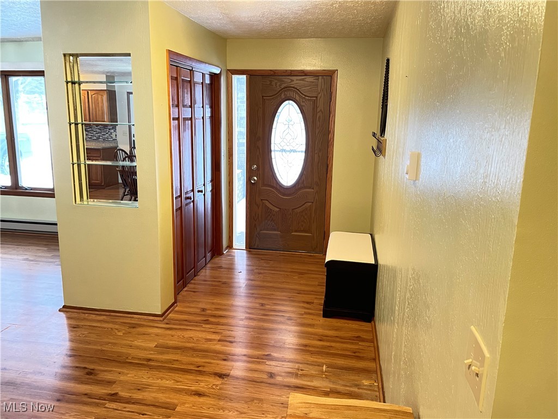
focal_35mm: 26
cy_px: 210
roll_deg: -0.7
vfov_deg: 53.1
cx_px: 279
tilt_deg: -10.3
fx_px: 419
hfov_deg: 67.3
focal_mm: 4.2
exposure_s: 1/40
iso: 500
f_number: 1.6
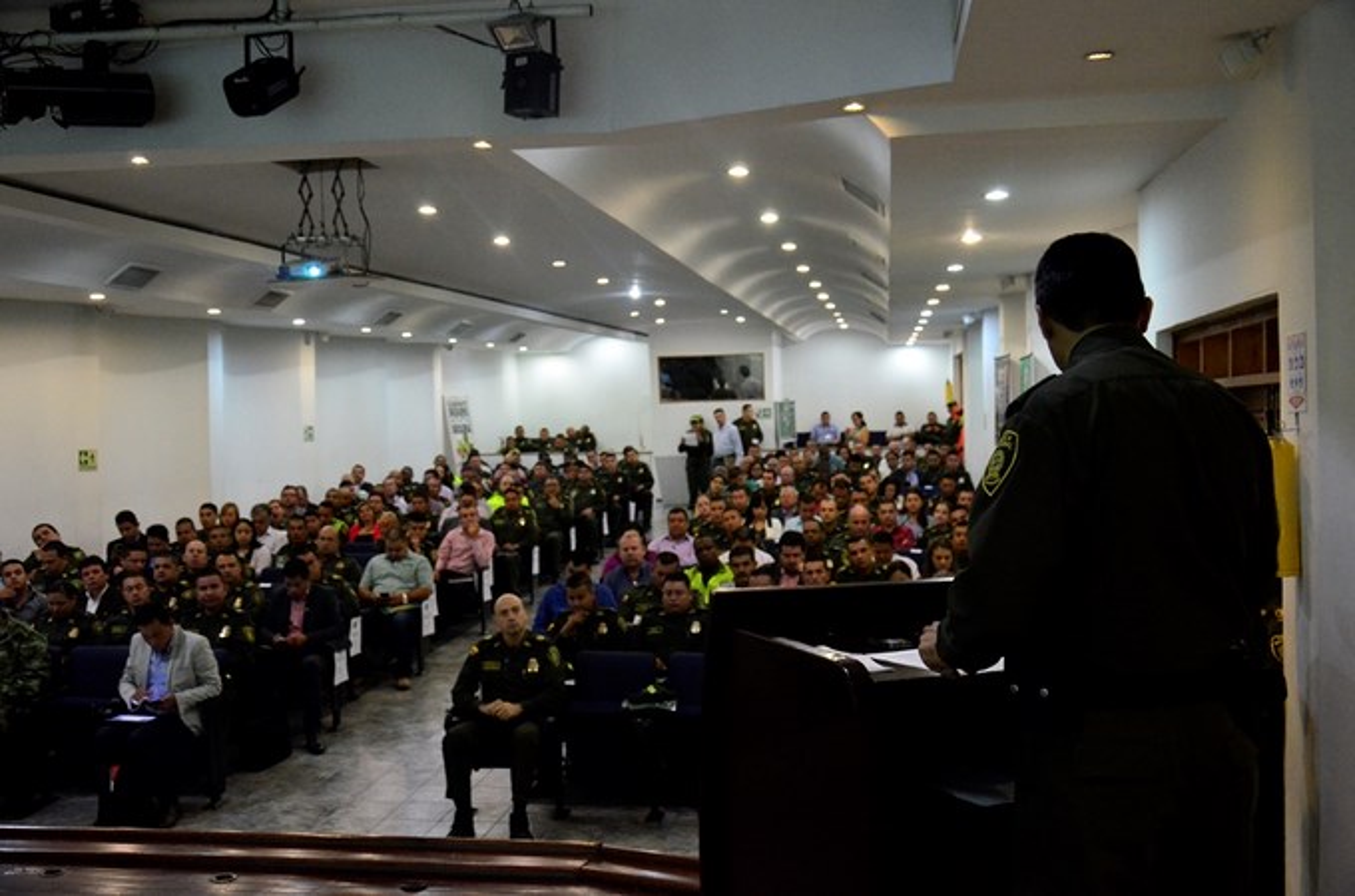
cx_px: 678
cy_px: 448
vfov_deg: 36.7
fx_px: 1352
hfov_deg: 53.2
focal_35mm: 36
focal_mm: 24
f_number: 3.8
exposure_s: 1/60
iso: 4000
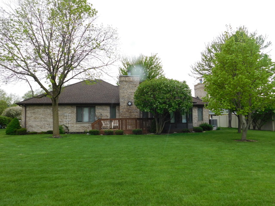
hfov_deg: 63.4
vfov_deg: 49.7
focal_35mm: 28
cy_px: 103
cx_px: 138
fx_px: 222
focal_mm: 4.9
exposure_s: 1/125
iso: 125
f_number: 3.2
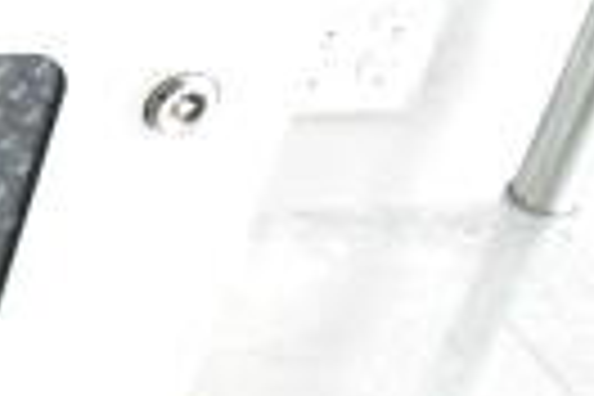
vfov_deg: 9.0
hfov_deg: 11.9
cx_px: -648
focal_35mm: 152
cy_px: 227
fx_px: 2508
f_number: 4.5
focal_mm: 22
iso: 1600
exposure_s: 1/80
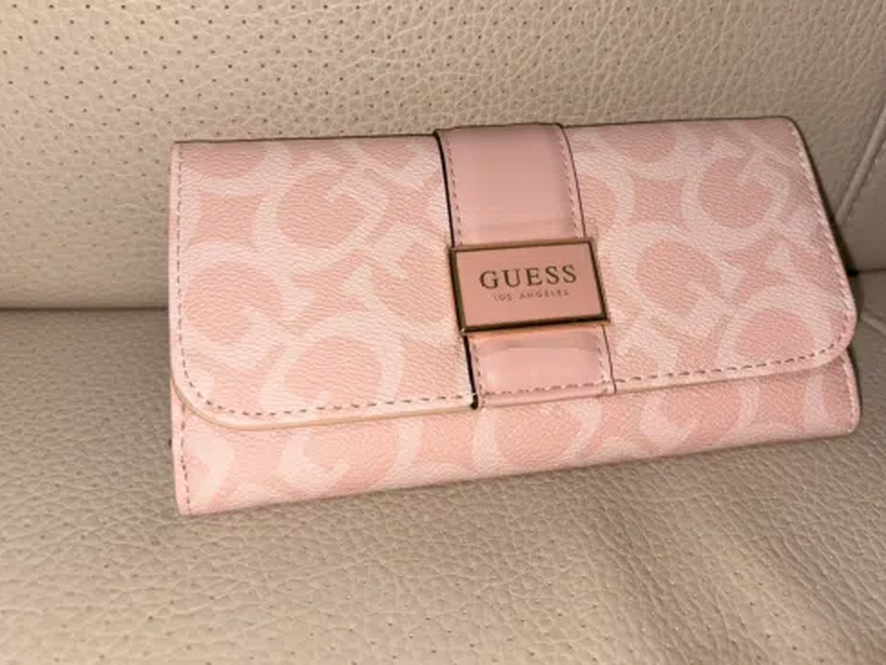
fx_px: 870
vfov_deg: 41.5
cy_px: 246
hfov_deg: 53.8
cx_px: 495
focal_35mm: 34
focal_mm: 5.96
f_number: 1.6
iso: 32
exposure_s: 1/54
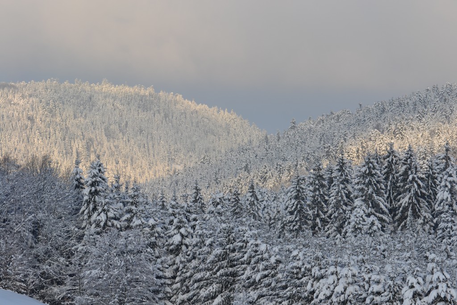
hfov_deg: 13.4
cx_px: 228
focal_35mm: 153
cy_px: 152
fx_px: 1942
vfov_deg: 9.0
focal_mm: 102
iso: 100
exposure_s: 1/250
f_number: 8
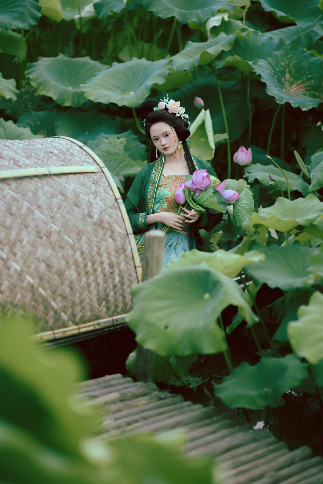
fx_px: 1144
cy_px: 242
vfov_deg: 23.9
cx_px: 162
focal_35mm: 85
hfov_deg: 16.1
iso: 100
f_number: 1.8
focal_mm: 85
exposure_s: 1/1000
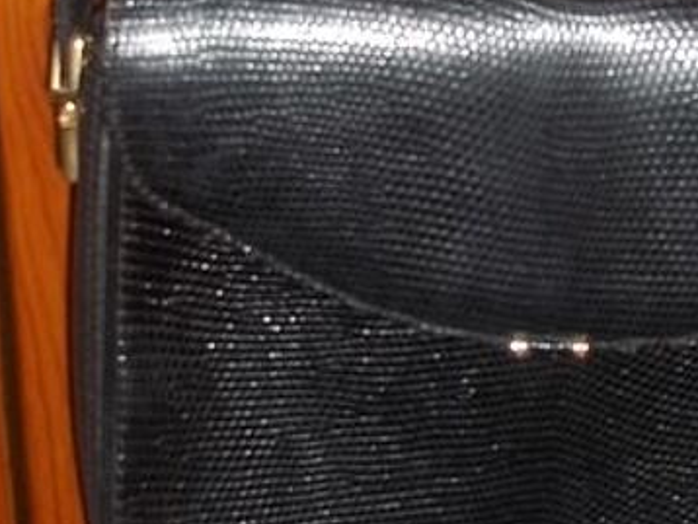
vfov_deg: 11.0
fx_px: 2704
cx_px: 581
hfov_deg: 14.6
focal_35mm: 134
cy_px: 11
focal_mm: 6.5
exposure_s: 1/30
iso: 64
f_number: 3.1
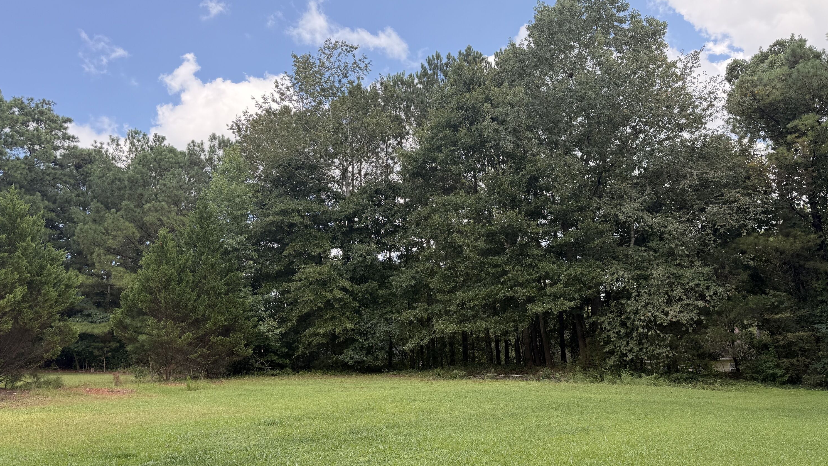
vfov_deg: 42.9
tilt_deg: +11.9
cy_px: 244
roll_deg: +3.0
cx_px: 425
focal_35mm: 27
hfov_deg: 69.9
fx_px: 593
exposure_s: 1/1091
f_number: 1.78
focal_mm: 6.76
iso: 100
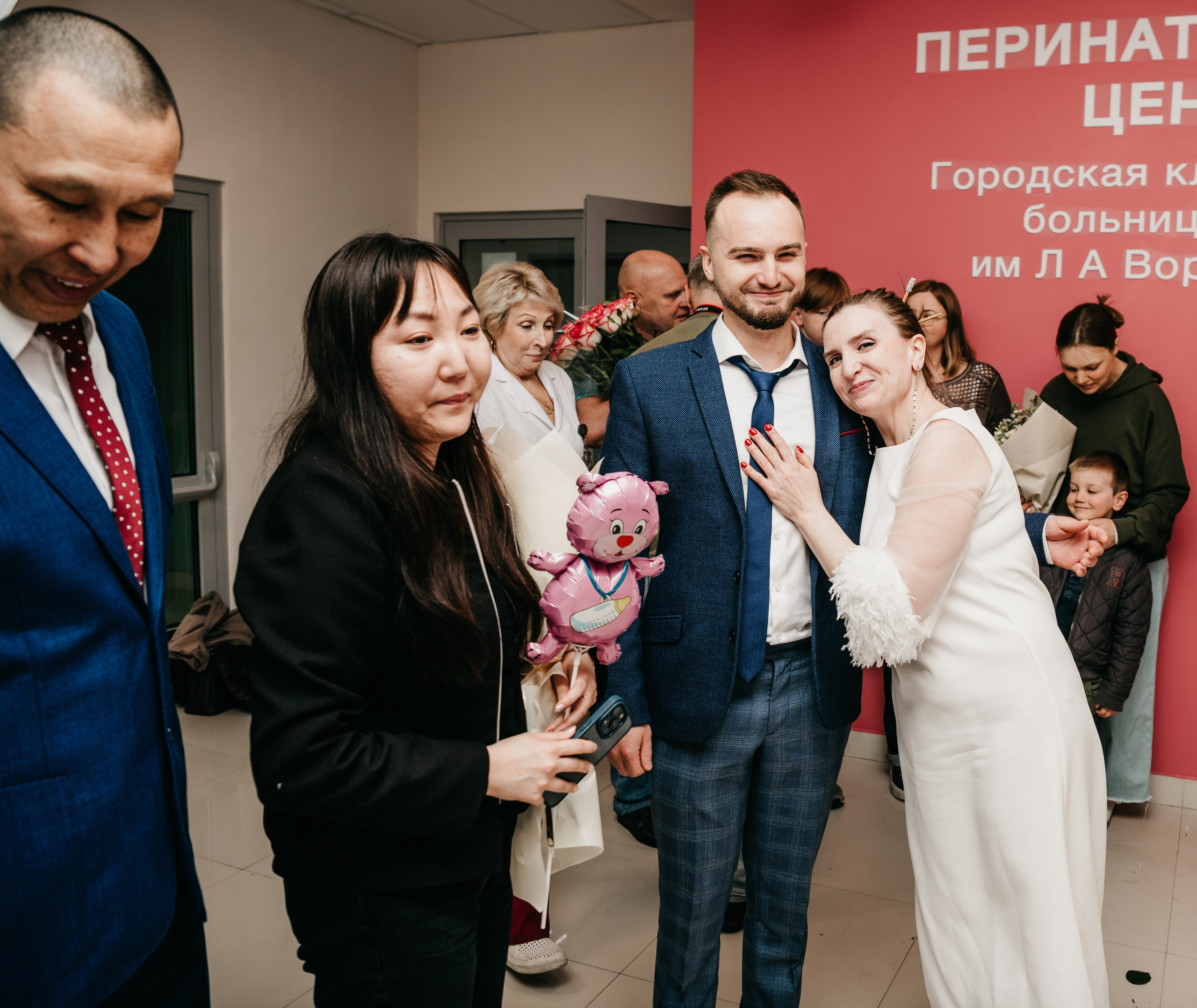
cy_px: 472
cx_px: 805
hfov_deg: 56.9
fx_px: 1073
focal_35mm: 30
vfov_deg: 50.3
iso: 125
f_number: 4
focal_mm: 24
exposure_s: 1/160
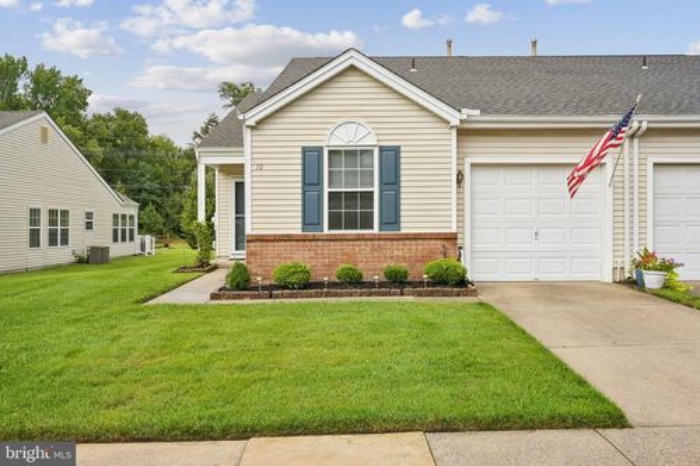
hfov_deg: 61.9
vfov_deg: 43.6
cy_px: 233
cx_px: 350
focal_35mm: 30
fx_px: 583
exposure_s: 1/320
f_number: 11
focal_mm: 30
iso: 400
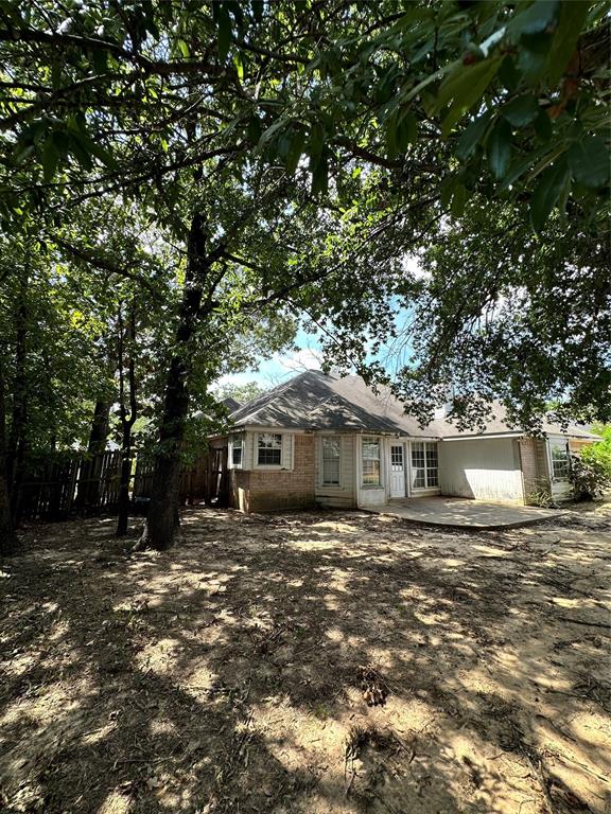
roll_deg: -0.4
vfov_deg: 102.1
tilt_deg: +9.9
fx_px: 329
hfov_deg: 85.7
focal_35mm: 14
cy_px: 407
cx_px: 306
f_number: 2.2
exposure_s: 1/339
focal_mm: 2.22
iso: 40
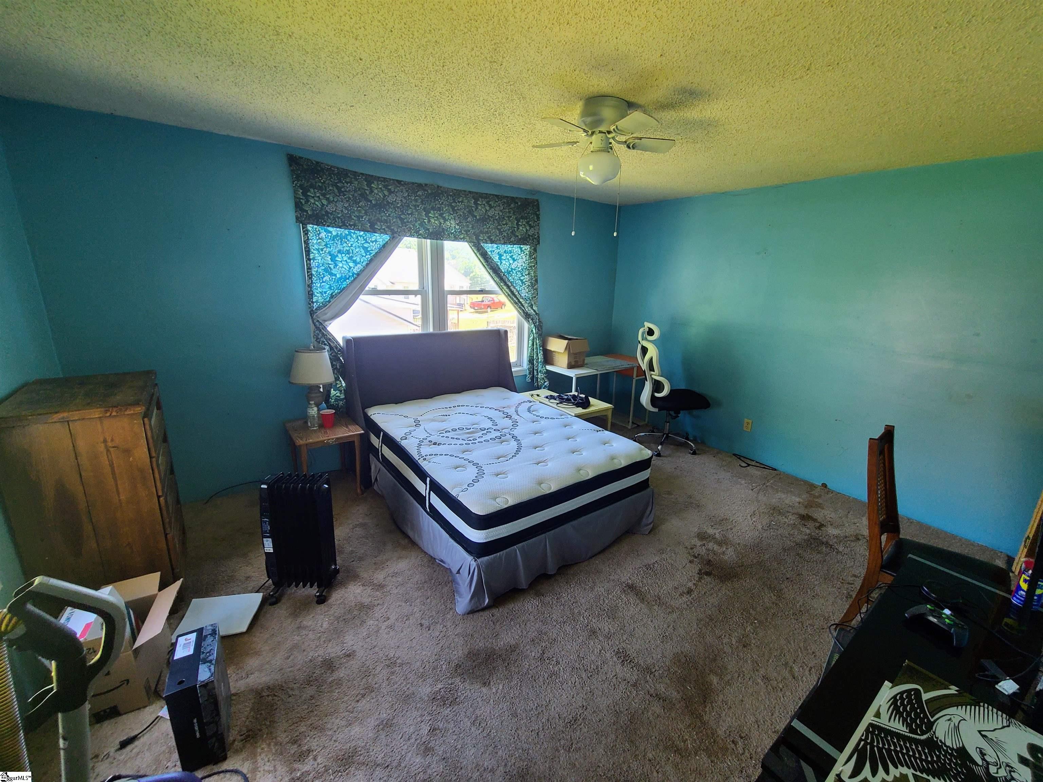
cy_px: 391
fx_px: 392
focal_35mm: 13
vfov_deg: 89.9
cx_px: 522
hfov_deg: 106.2
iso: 200
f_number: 2.2
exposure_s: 1/60
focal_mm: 2.2
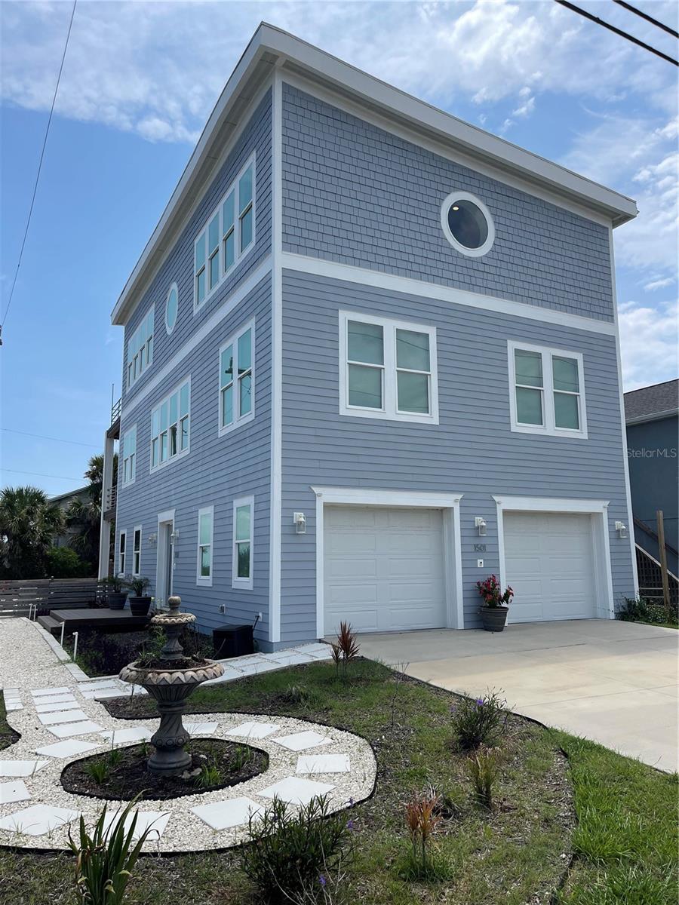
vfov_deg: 69.4
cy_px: 452
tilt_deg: +9.1
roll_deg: +0.5
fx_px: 654
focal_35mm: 25
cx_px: 340
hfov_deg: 54.9
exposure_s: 1/4525
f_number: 1.6
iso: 32
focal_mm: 5.1
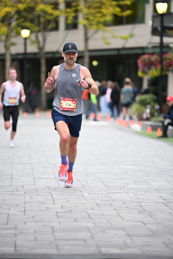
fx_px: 1441
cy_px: 130
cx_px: 86
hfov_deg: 6.9
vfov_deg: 10.3
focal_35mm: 200
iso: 1600
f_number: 2.8
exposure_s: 1/1250
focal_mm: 200
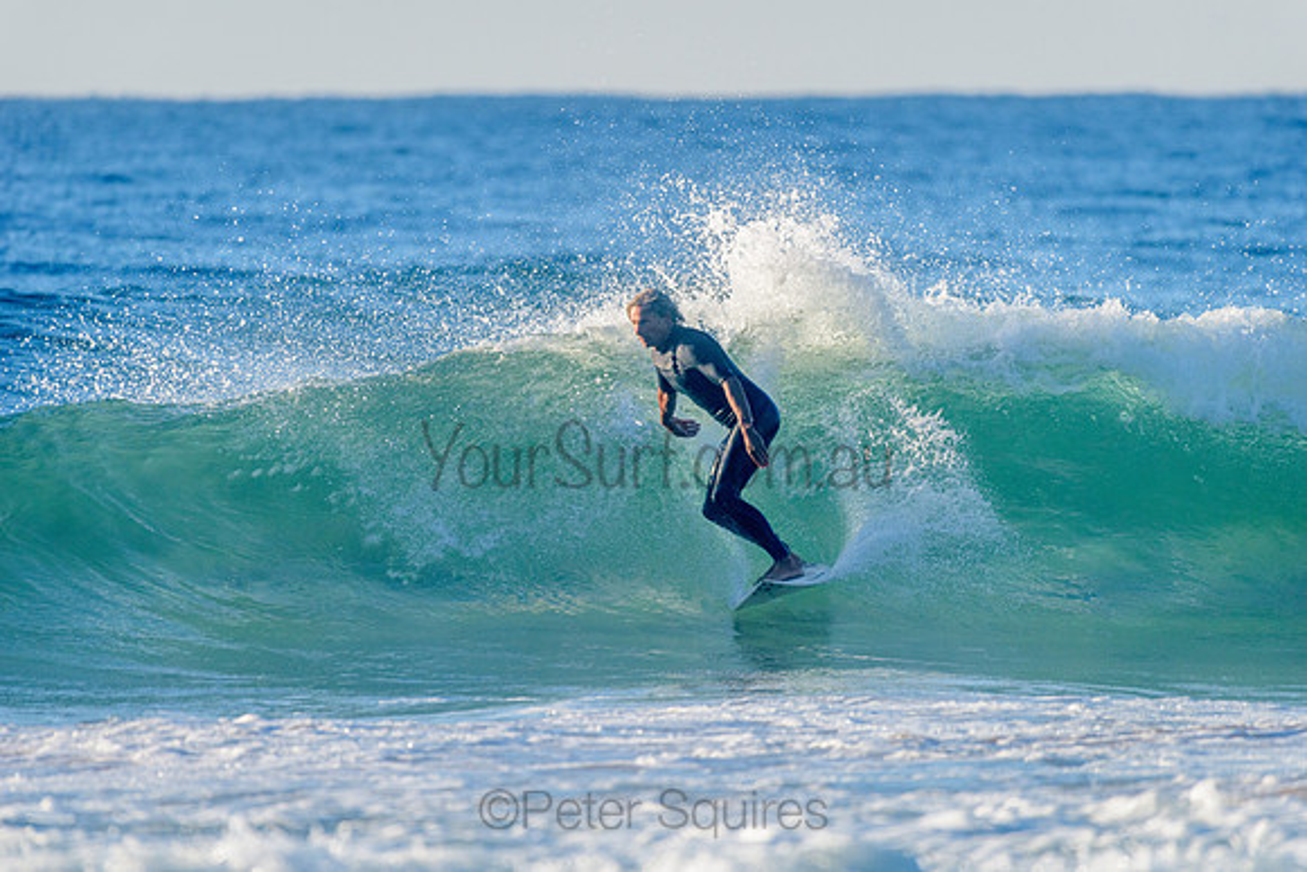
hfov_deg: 4.1
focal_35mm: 500
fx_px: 18163
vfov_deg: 2.8
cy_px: 436
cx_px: 654
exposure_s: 1/2000
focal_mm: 500
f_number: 5.6
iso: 450
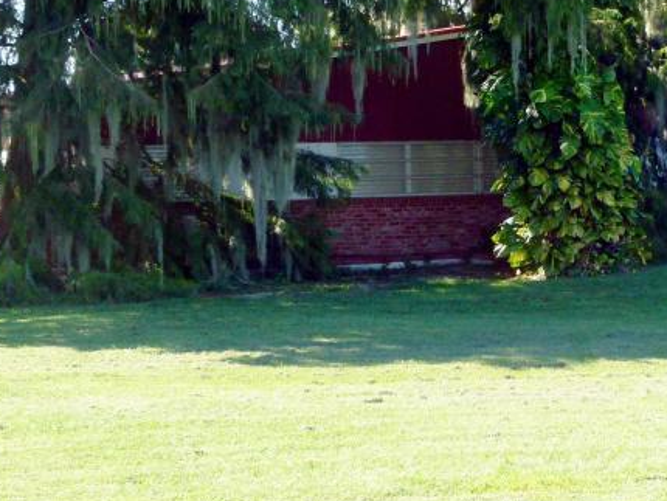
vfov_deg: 10.8
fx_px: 2661
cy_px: 223
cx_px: 548
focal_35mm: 138
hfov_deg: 14.2
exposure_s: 1/250
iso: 100
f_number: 4
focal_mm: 10.5
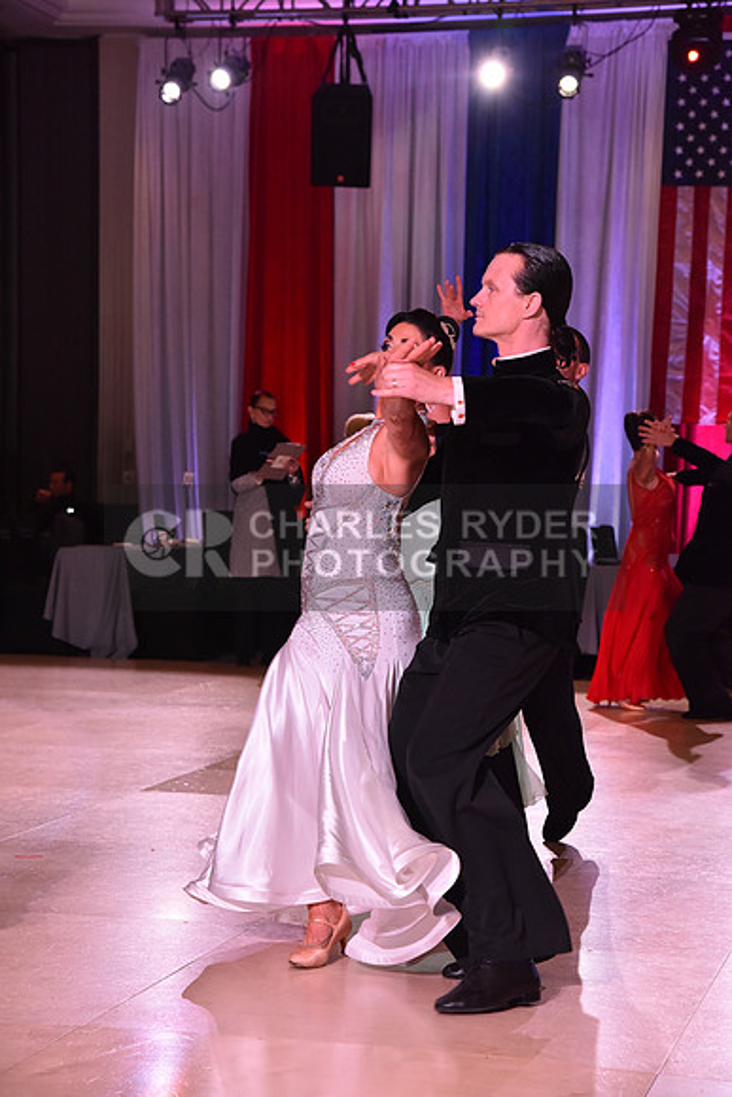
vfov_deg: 24.8
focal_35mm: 82
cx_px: 366
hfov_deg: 16.7
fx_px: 2499
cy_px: 548
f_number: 6.3
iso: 2500
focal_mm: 82
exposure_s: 1/320
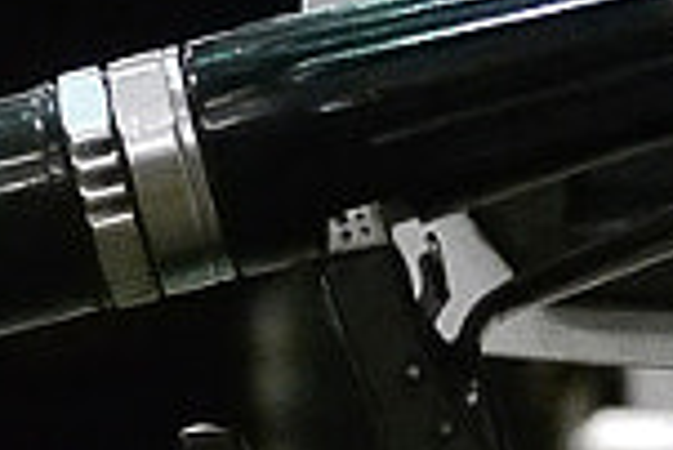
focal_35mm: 440
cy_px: 646
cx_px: 98
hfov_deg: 4.7
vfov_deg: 3.1
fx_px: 8233
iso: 1600
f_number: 2.5
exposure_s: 1/60
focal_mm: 20
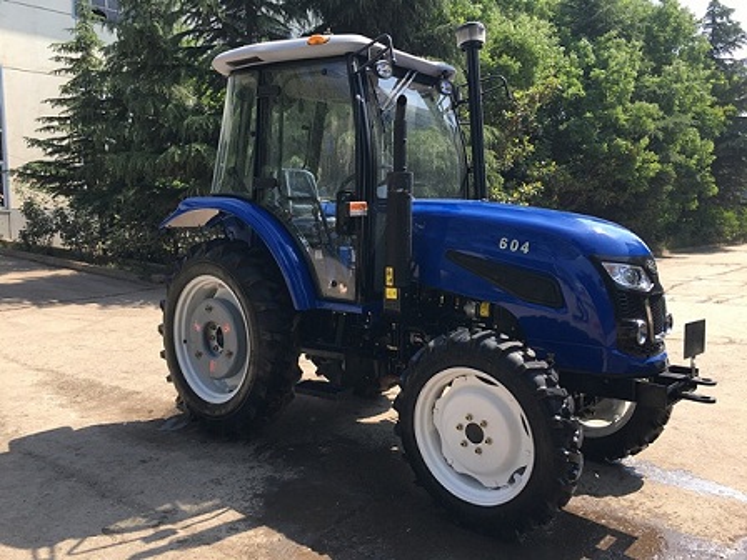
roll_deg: +0.3
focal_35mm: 29
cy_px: 280
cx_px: 374
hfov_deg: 61.7
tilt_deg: -5.1
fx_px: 626
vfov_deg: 48.2
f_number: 2.2
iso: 25
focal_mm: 4.15
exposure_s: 1/538
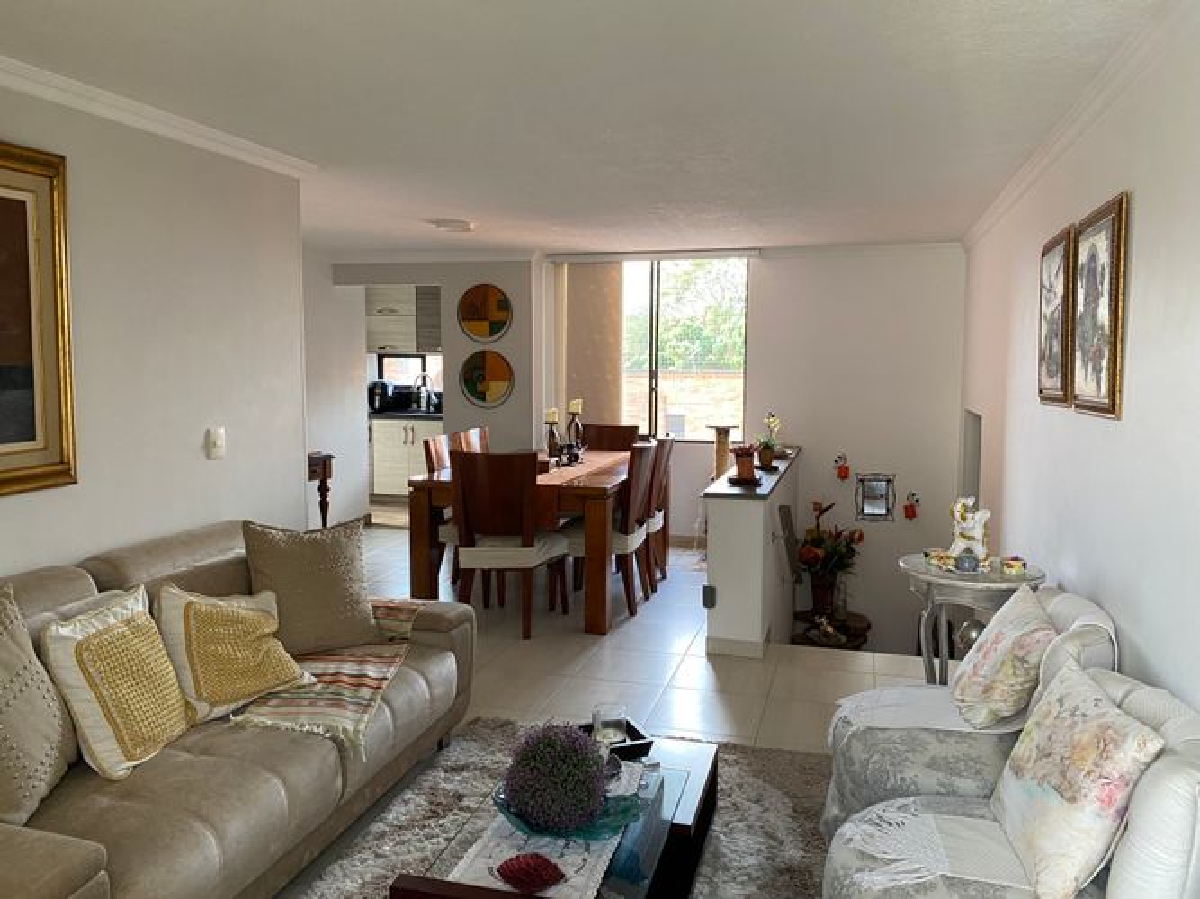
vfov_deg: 53.0
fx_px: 901
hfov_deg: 67.3
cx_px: 600
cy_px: 450
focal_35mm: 26
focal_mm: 4.25
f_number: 1.8
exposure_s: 1/69
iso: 125
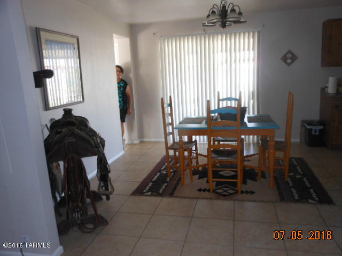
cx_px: 171
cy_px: 128
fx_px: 277
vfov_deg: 49.7
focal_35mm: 28
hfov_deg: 63.4
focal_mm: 5
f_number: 3.7
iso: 200
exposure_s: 1/30
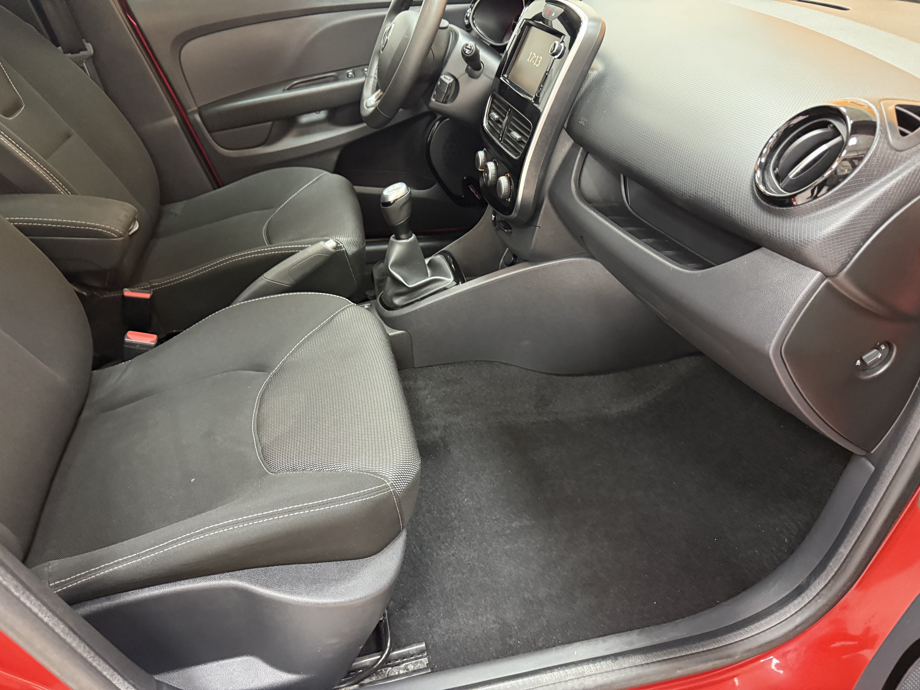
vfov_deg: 56.8
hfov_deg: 71.6
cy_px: 345
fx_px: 638
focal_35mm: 24
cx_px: 460
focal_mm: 6.76
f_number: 1.78
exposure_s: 1/33
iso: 800
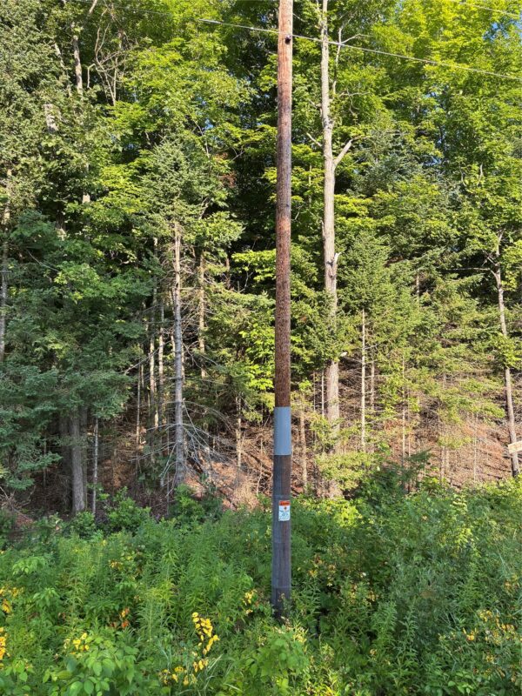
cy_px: 348
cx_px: 261
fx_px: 523
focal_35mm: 26
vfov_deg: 67.3
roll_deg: -0.2
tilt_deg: +3.9
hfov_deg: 53.1
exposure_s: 1/484
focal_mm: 5.96
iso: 50
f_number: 1.6
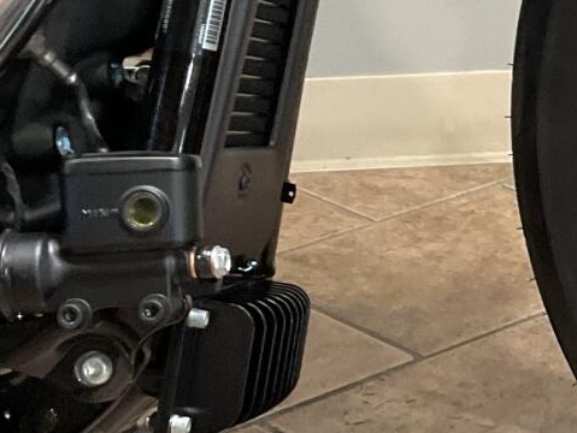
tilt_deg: -18.5
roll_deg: +0.6
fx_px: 2018
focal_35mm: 121
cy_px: 103
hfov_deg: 15.1
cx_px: 850
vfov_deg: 12.2
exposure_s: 1/60
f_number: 1.8
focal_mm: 3
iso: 125
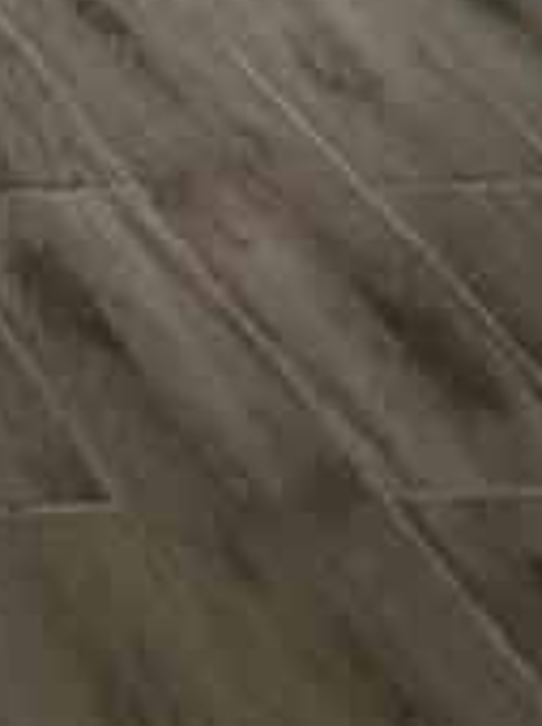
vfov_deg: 13.1
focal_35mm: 99
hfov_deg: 10.7
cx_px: -1041
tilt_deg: -4.3
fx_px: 2072
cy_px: -1162
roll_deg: -1.4
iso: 200
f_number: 2.2
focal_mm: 2.22
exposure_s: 1/120
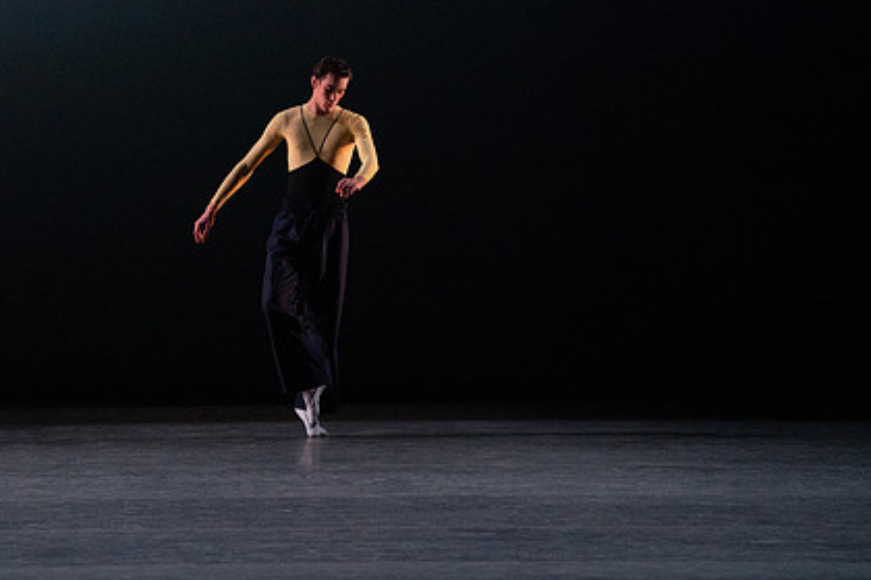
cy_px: 192
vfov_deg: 5.0
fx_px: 6677
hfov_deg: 7.5
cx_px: 288
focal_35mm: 276
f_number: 8
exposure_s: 1/500
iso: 12800
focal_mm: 200
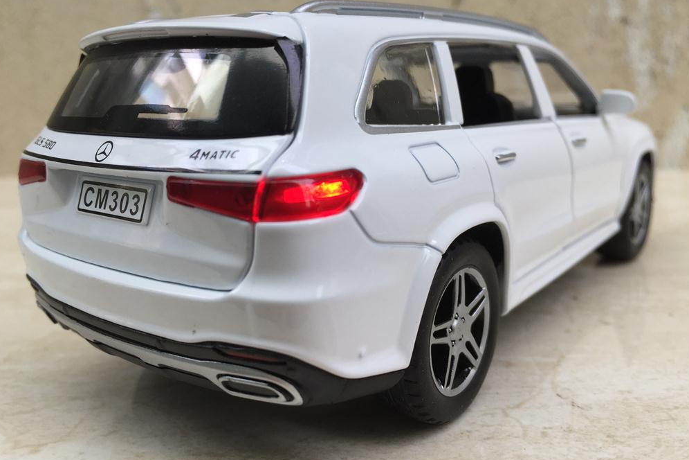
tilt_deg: -10.9
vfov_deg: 42.3
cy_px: 203
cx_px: 344
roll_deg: -1.1
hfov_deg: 60.3
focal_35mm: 31
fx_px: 593
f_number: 2.2
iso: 32
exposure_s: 1/347
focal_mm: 4.15
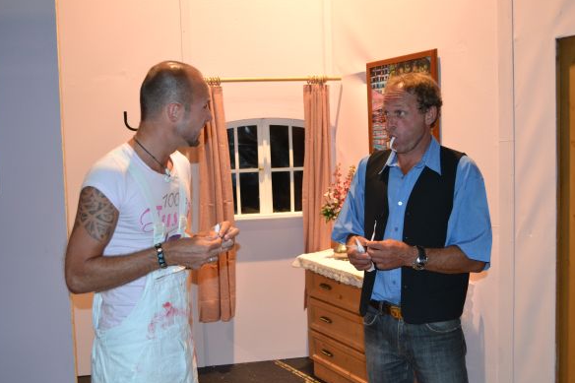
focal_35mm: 37
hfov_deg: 51.9
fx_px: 591
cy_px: 190
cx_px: 284
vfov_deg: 35.9
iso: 1400
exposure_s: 1/60
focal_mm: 24
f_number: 4
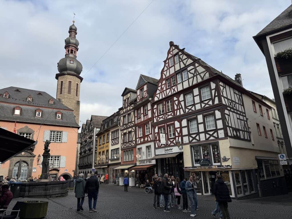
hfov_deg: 71.6
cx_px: 146
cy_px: 110
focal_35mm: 24
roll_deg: +2.0
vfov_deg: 56.8
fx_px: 202
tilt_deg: +16.7
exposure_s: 1/2801
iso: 80
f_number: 1.78
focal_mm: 6.76
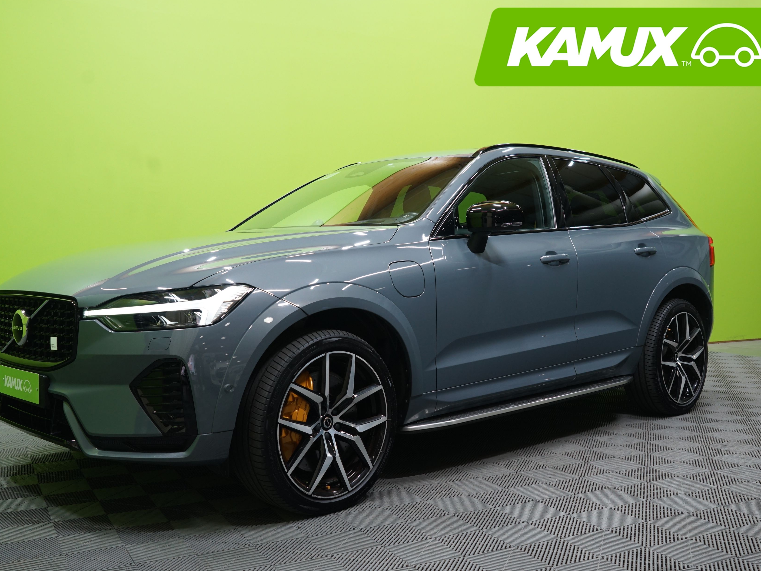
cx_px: 359
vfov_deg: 38.7
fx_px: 813
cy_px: 284
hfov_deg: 50.1
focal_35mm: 37
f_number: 5.6
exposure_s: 1/20
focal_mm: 32
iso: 800
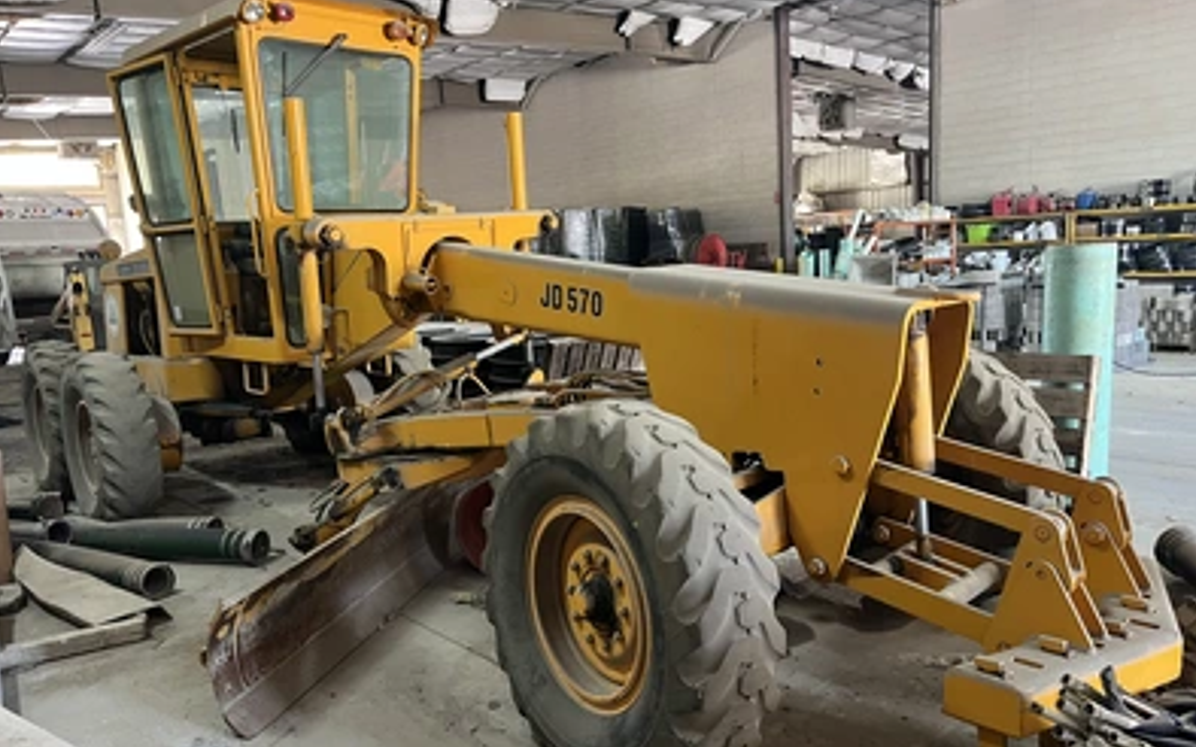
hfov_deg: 66.5
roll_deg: +3.2
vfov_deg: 44.5
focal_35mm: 28
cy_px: 392
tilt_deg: -9.5
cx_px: 592
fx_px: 912
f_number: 1.6
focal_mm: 5.1
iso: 400
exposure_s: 1/60
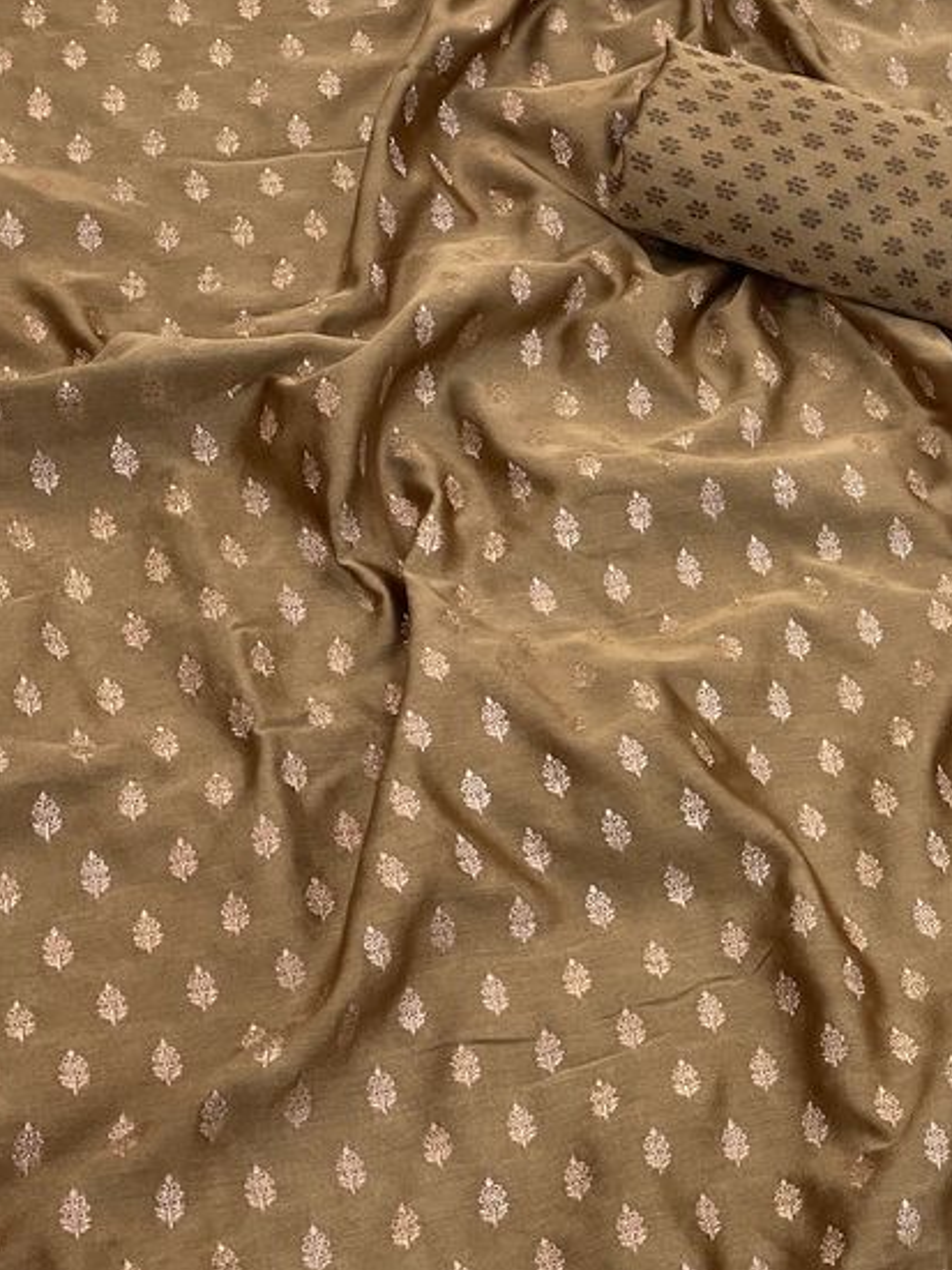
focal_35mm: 68
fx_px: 2494
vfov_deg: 28.4
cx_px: 1037
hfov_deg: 20.6
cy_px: 864
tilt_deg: -57.4
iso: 80
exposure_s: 1/100
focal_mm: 4.2
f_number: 1.6
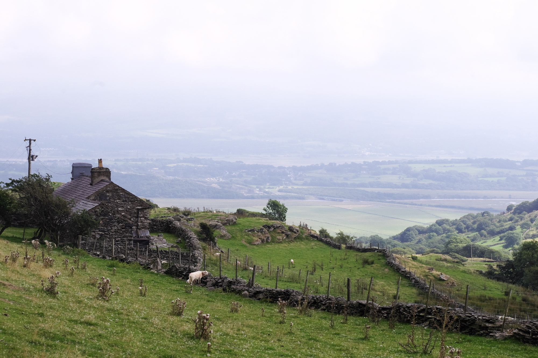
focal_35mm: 82
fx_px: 1224
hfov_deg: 24.8
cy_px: 179
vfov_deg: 16.6
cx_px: 269
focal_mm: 55
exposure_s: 1/500
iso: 200
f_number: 11
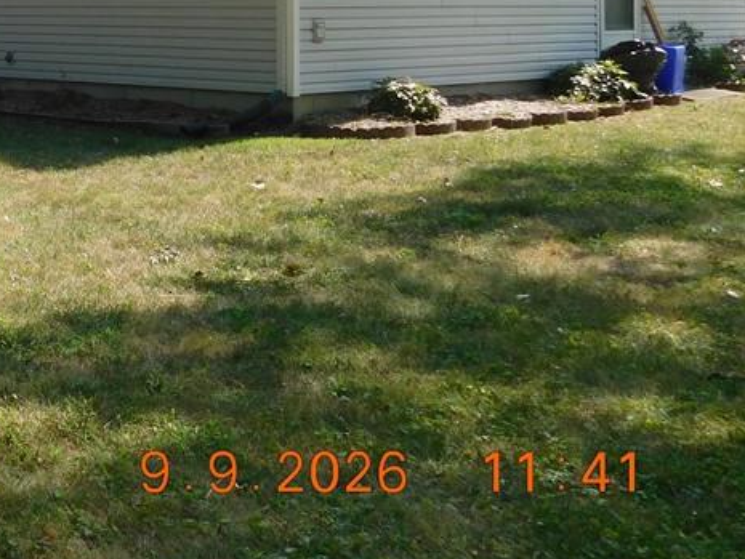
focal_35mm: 66
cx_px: -72
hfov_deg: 27.0
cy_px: -14
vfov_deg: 21.4
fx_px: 1421
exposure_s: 1/800
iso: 125
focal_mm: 5.3
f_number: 3.2
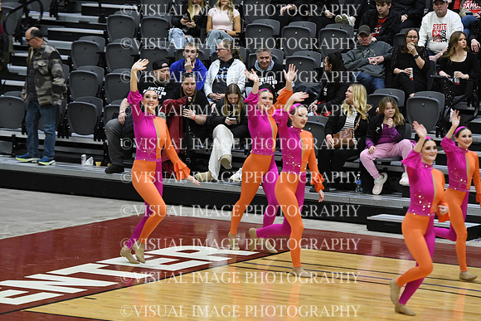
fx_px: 2699
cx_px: 240
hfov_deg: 10.2
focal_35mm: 202
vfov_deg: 6.8
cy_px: 160
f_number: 2.8
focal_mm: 135
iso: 3200
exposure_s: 1/400
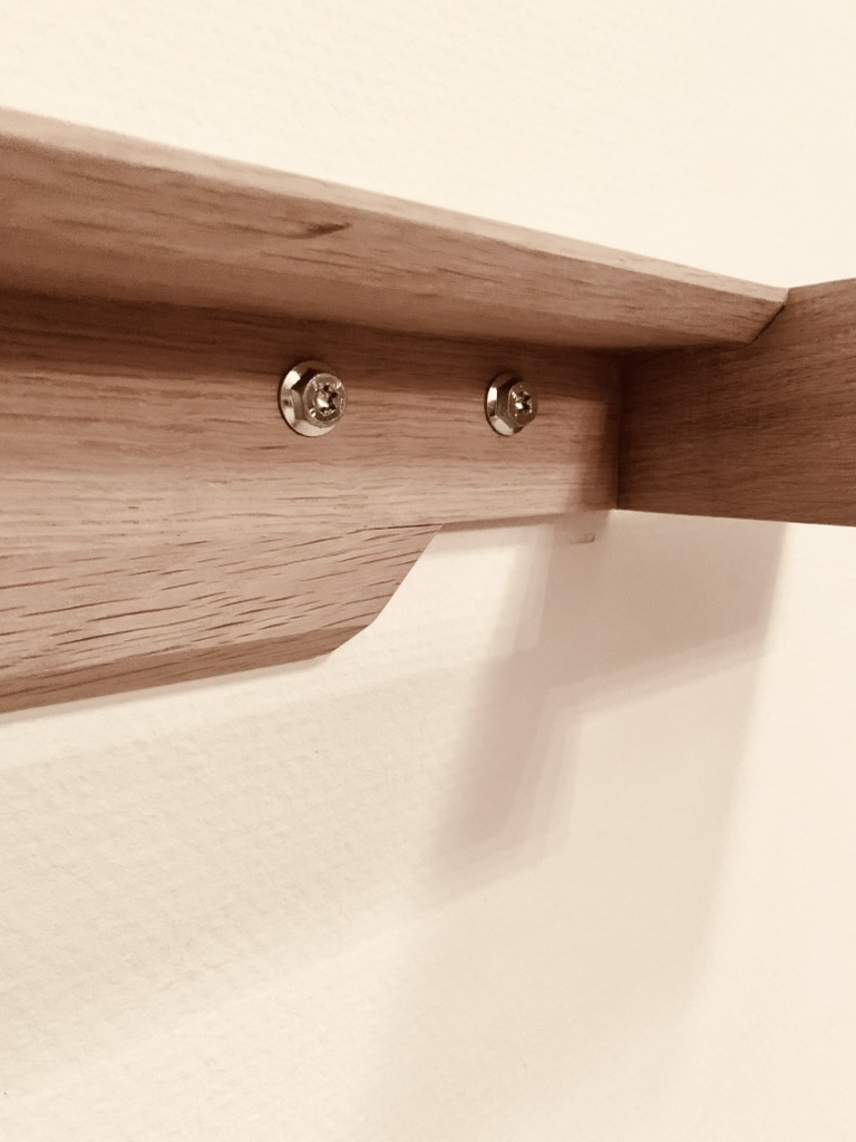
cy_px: 571
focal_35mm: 26
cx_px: 428
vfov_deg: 67.3
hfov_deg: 53.1
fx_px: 857
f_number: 1.8
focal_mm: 4.25
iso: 640
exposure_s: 1/25
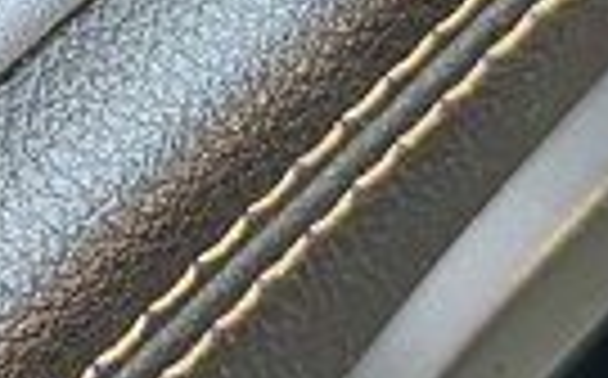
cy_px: -382
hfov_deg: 9.9
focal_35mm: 207
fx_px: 3426
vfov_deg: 6.2
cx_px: -230
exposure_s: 1/86
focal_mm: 6.76
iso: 160
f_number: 1.78
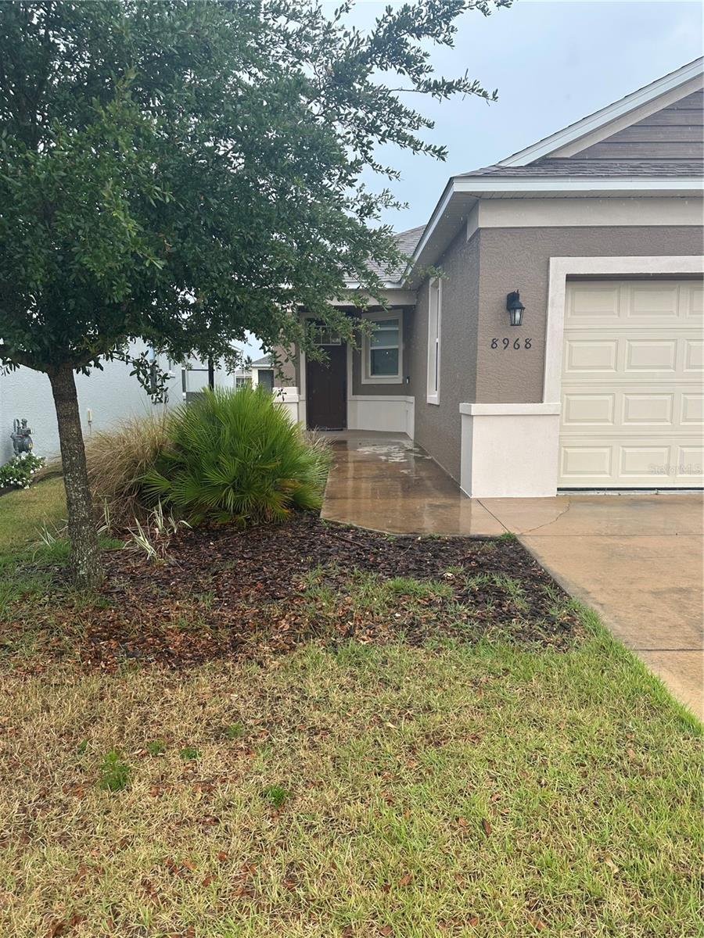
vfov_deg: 71.6
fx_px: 651
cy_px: 469
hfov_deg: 56.8
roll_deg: -0.5
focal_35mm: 24
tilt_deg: -6.9
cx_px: 352
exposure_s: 1/237
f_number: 1.78
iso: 64
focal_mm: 6.86
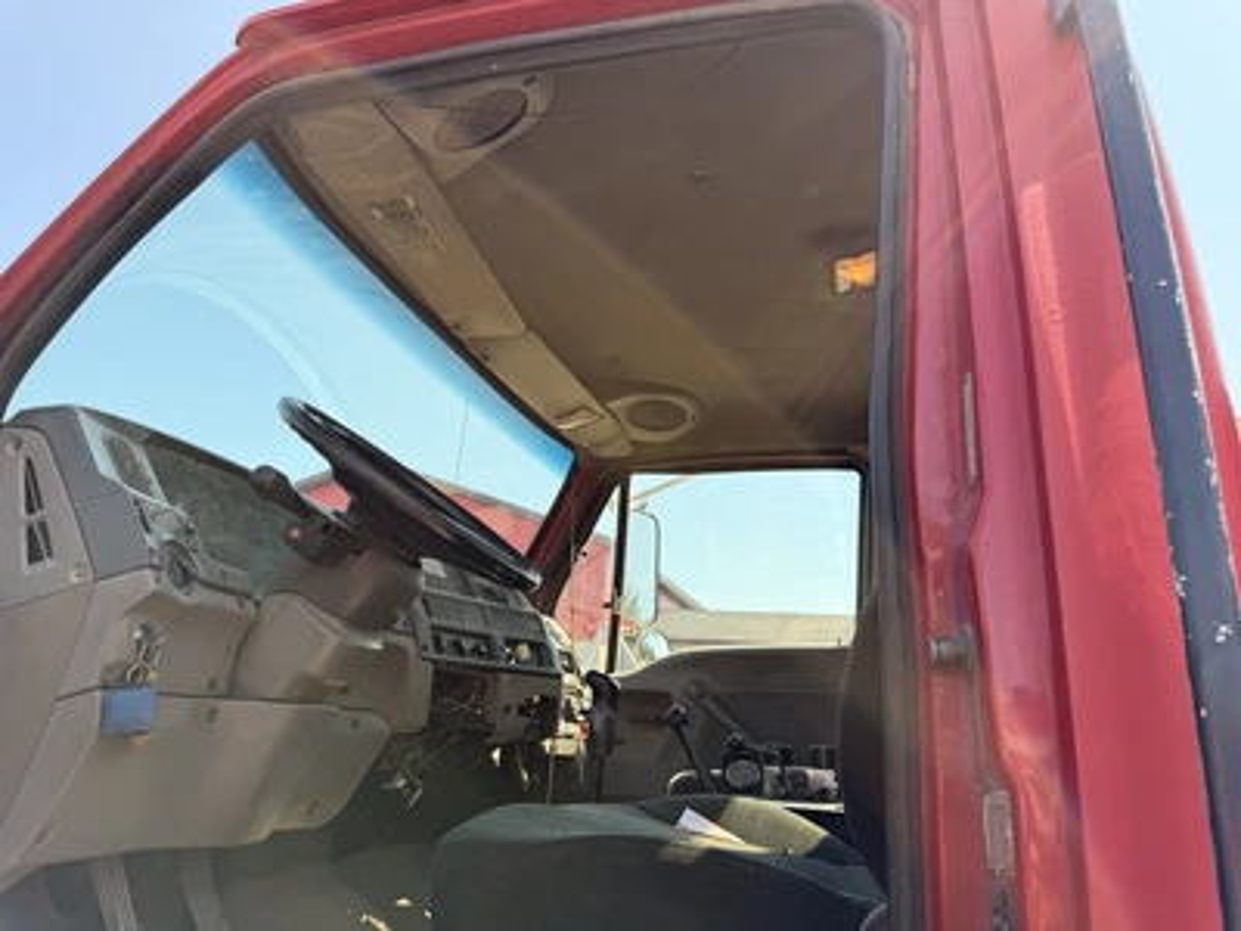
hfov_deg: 71.6
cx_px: 620
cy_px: 466
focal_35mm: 24
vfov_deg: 56.8
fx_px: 860
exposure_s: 1/955
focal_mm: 6.76
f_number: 1.78
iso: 80
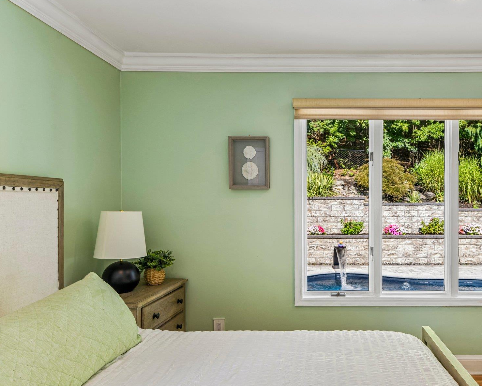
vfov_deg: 54.9
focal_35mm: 26
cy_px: 203
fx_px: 371
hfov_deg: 63.9
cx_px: 330
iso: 250
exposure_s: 1/50
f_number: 9
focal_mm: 20
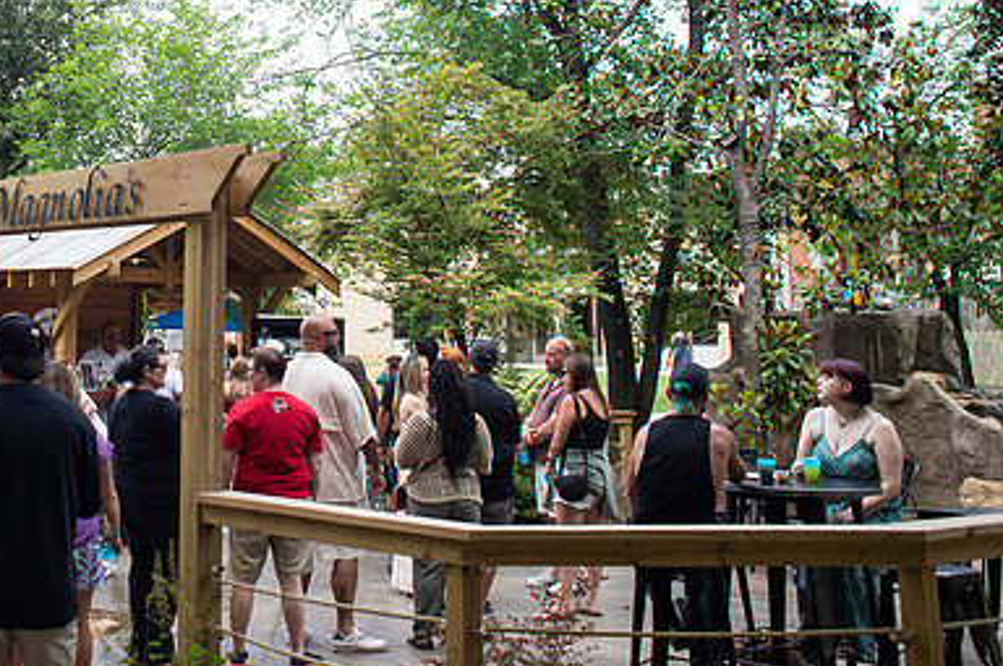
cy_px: 84
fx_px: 1391
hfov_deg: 37.2
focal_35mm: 50
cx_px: 107
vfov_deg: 26.2
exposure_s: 1/400
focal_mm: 24
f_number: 4
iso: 400
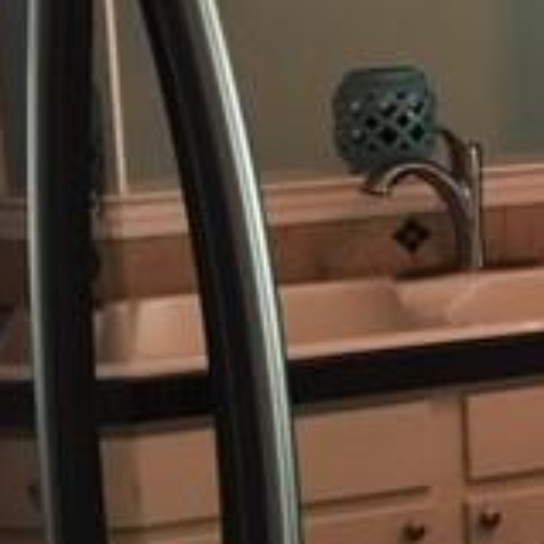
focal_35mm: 103
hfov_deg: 14.4
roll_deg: +1.8
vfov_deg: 16.8
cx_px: 1054
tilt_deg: -4.8
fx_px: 1831
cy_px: 103
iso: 100
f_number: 2.2
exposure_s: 1/30
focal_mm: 4.15
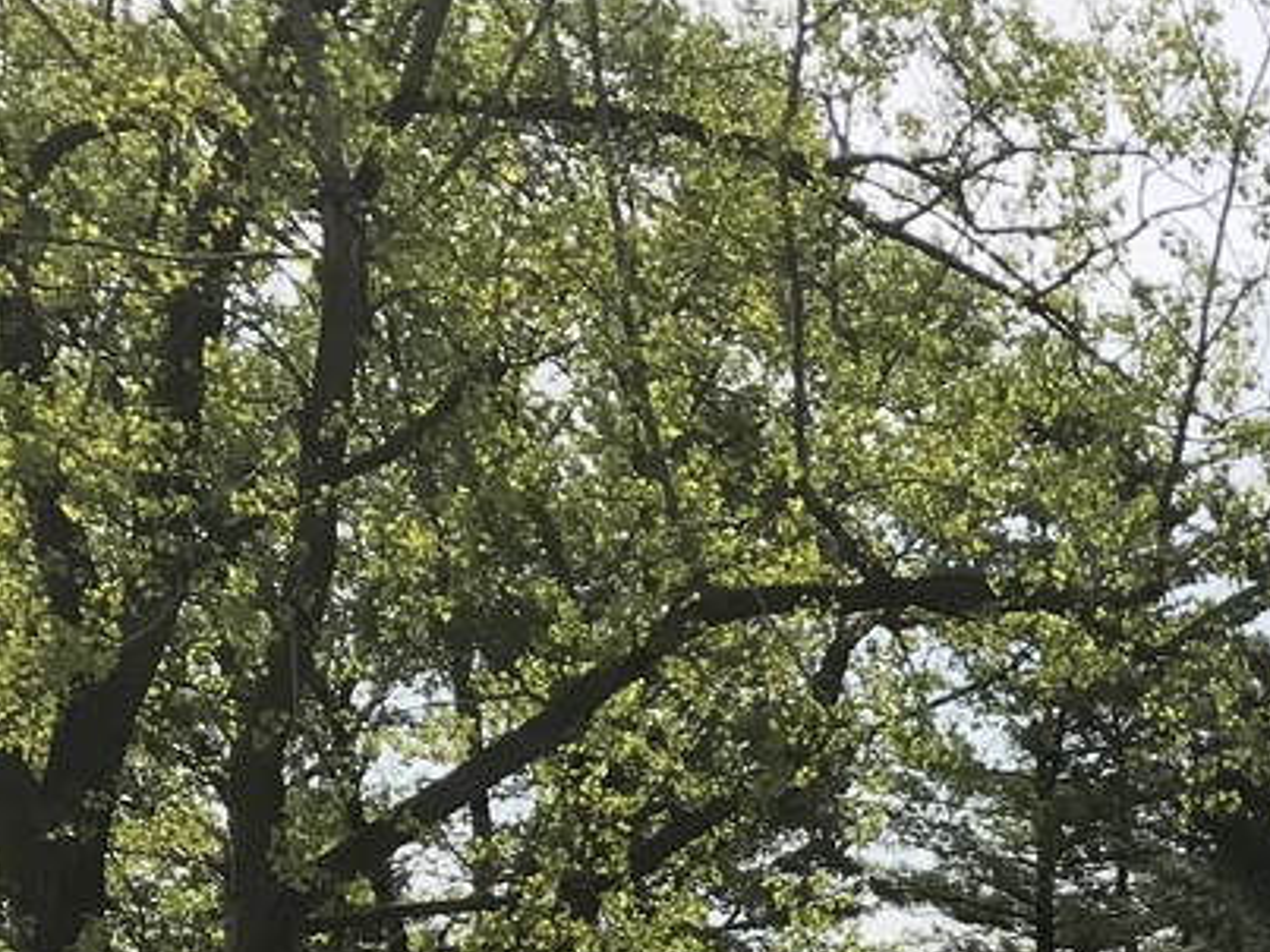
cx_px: 2165
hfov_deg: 16.8
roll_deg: -2.7
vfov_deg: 13.5
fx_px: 3668
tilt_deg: -4.1
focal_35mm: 100
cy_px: 1614
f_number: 1.8
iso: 20
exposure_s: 1/2660
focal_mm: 3.99
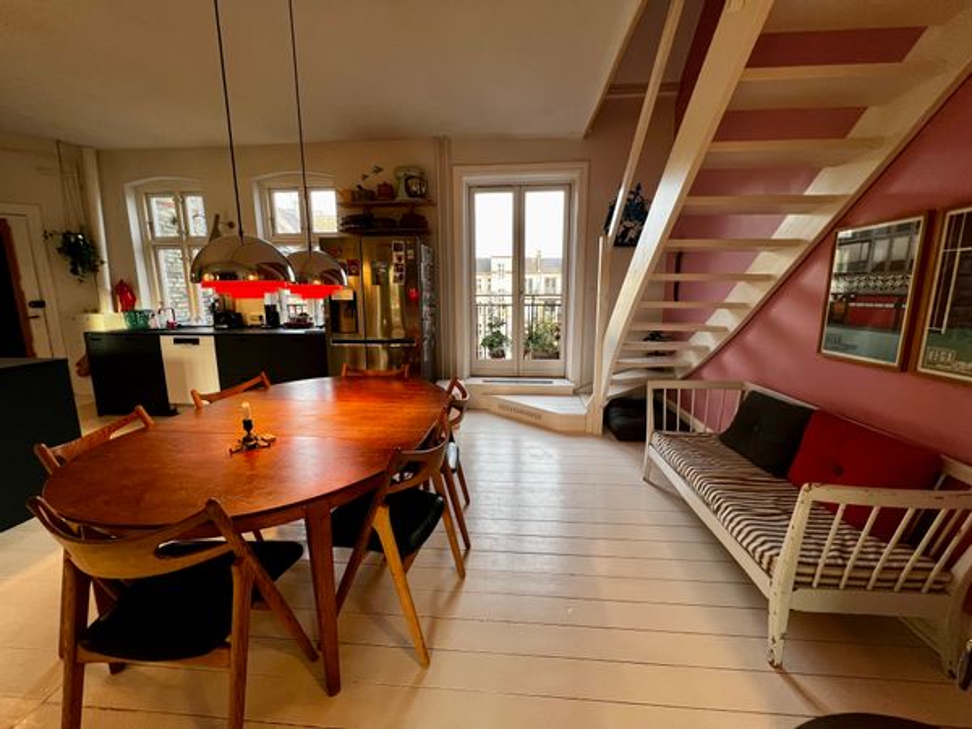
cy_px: 364
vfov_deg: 89.9
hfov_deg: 106.2
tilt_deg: -10.5
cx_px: 486
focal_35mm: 13
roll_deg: +0.8
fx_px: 365
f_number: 1.8
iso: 160
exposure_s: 1/99
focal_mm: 1.57
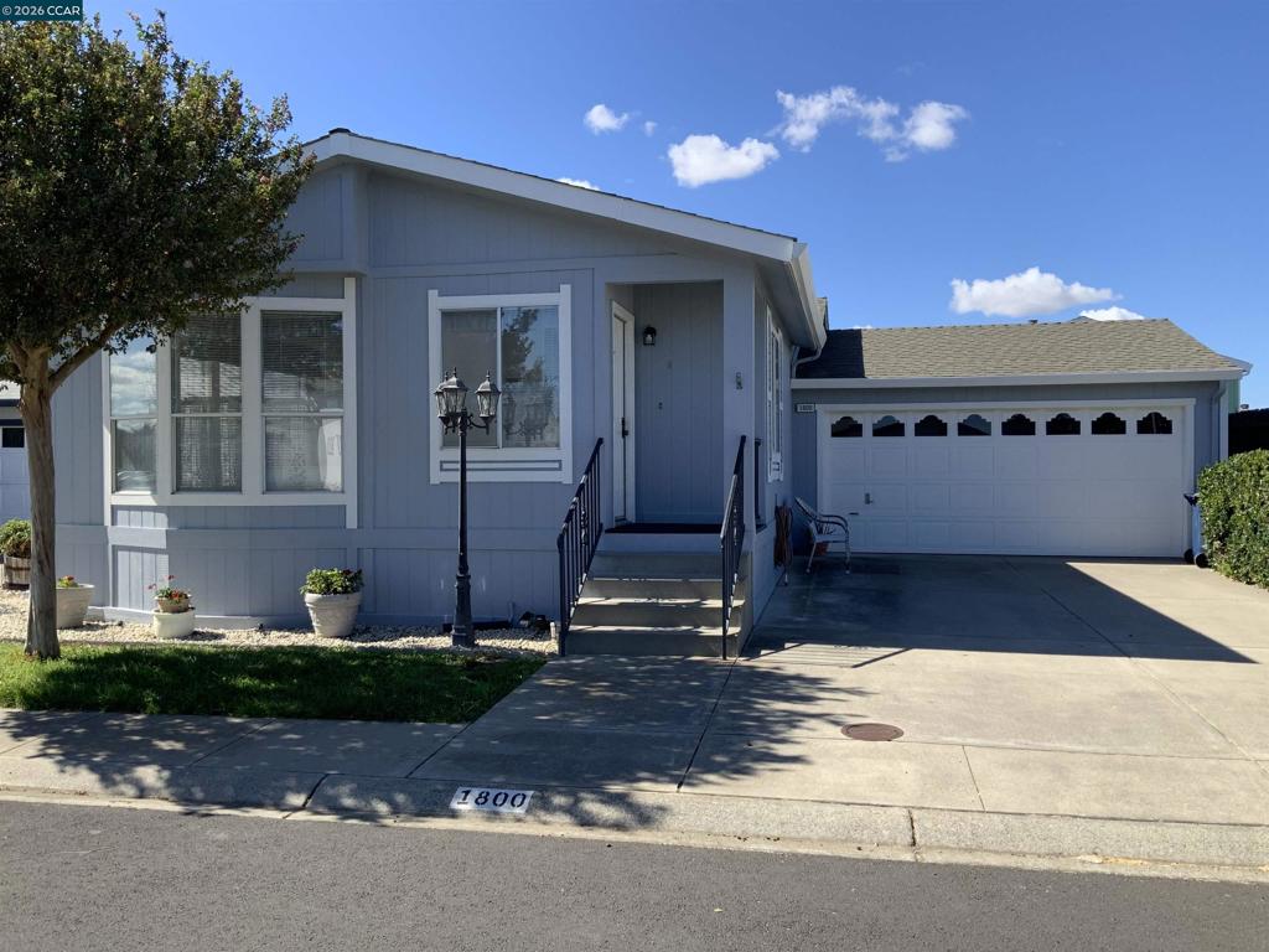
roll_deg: +0.4
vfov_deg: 48.2
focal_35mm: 29
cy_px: 476
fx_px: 1063
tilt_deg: -0.5
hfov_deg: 61.7
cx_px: 634
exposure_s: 1/1311
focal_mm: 3
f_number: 1.8
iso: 16
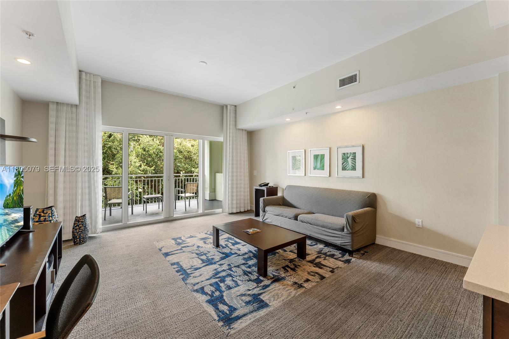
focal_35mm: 14
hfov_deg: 104.3
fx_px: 198
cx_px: 254
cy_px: 170
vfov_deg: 81.2
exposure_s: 1/3
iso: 640
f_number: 9
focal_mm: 14
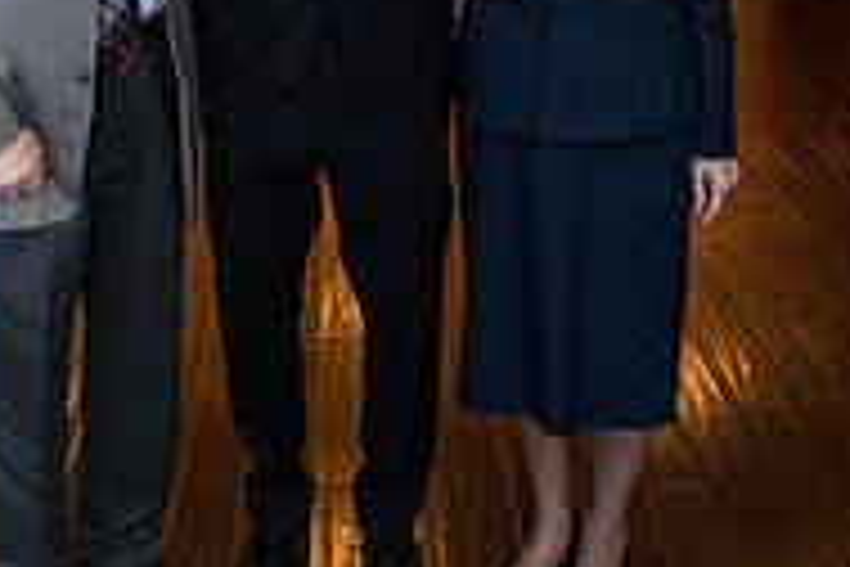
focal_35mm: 57
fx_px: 1346
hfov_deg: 34.9
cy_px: -99
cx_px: 333
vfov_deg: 22.1
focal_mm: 24
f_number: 3.2
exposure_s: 1/200
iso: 640
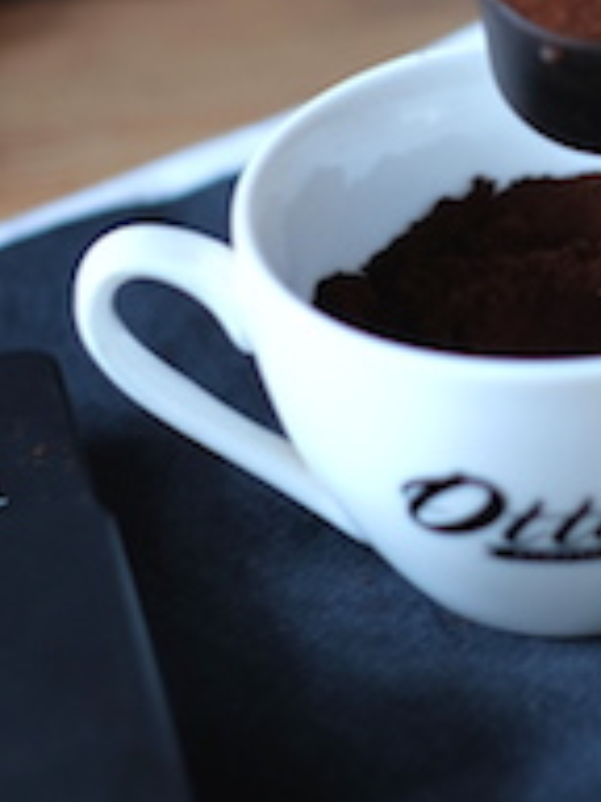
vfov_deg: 7.8
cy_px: -13
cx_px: 597
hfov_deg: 5.9
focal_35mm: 252
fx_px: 5834
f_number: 1.8
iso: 500
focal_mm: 56
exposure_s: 1/100
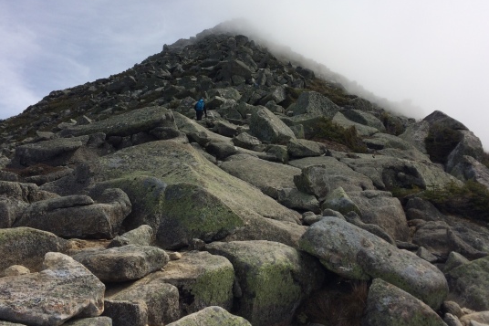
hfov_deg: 53.1
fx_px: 489
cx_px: 246
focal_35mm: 36
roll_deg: -0.2
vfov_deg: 36.7
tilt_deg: +13.2
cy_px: 127
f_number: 2.2
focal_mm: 4.15
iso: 32
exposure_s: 1/5128
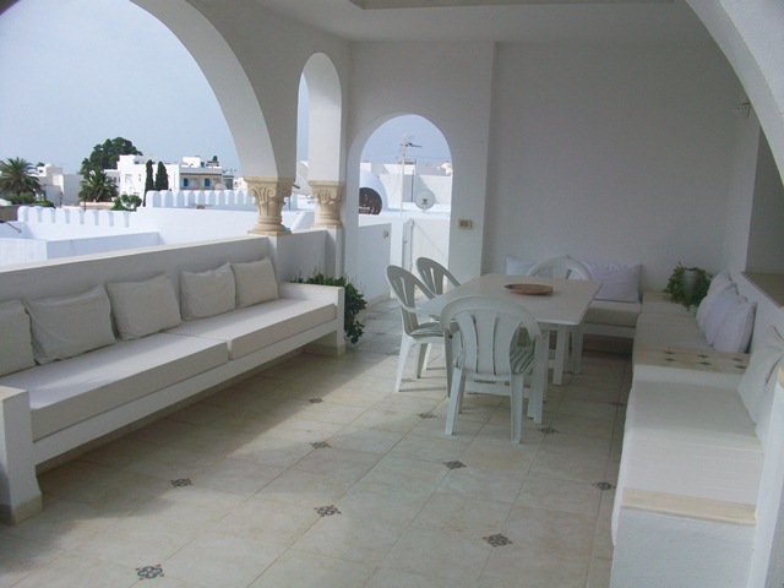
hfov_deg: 56.8
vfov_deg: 44.2
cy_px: 294
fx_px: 725
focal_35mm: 32
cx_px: 392
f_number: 5.5
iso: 64
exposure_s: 1/320
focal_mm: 5.7
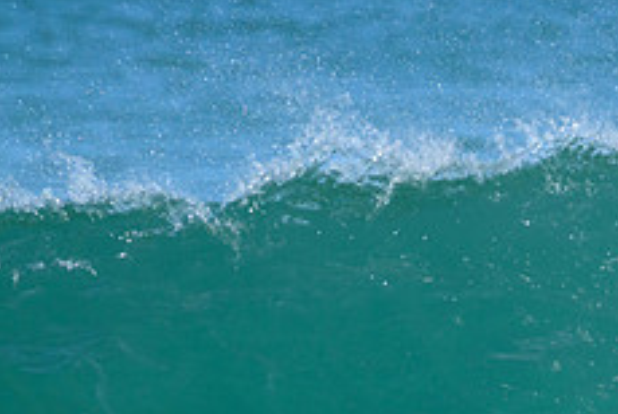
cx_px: 771
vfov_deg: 0.7
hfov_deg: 1.0
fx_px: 34617
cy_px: 507
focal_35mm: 2014
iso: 1400
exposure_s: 1/800
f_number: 11
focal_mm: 800
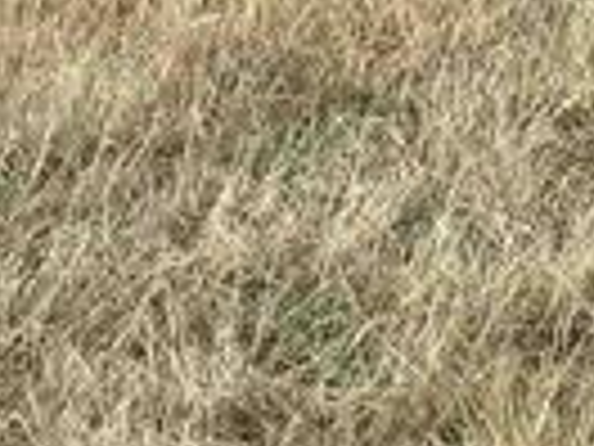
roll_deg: +1.7
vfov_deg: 7.8
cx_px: 423
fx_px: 3192
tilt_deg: -3.0
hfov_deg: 10.6
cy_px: -261
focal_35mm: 186
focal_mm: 6.76
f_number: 1.78
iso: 80
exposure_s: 1/5319
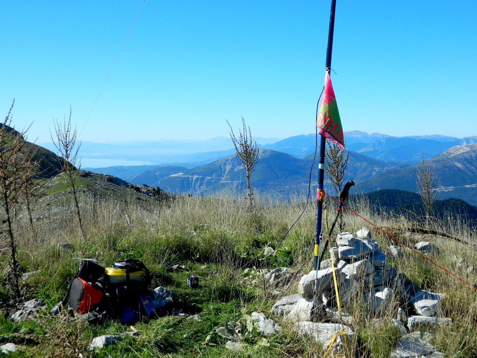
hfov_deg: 45.8
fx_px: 565
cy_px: 179
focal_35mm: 41
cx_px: 238
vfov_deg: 35.1
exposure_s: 1/800
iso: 80
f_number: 3.5
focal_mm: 7.3
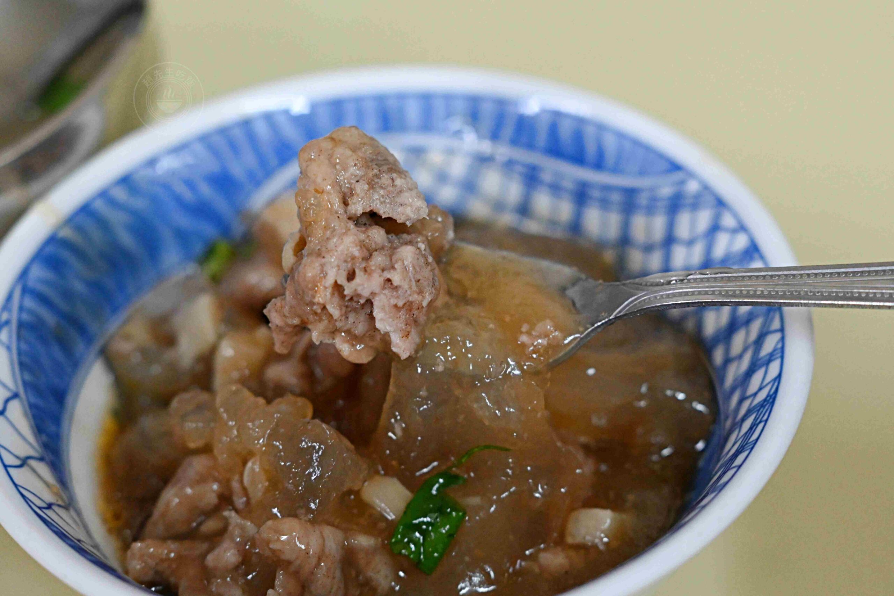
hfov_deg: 27.0
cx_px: 447
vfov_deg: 18.2
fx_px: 1862
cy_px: 298
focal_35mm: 75
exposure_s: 1/200
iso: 3600
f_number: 3.2
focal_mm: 50
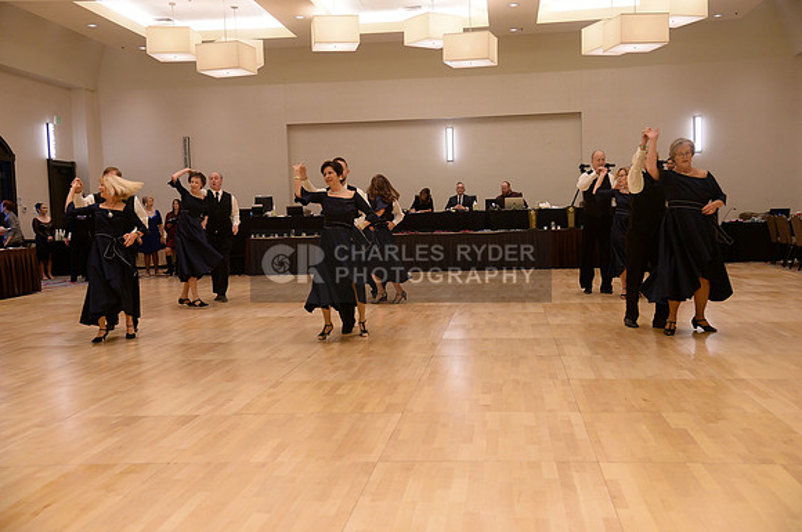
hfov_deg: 48.5
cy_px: 266
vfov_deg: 33.3
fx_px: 890
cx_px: 401
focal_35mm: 40
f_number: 4.5
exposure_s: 1/250
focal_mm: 40
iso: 1600
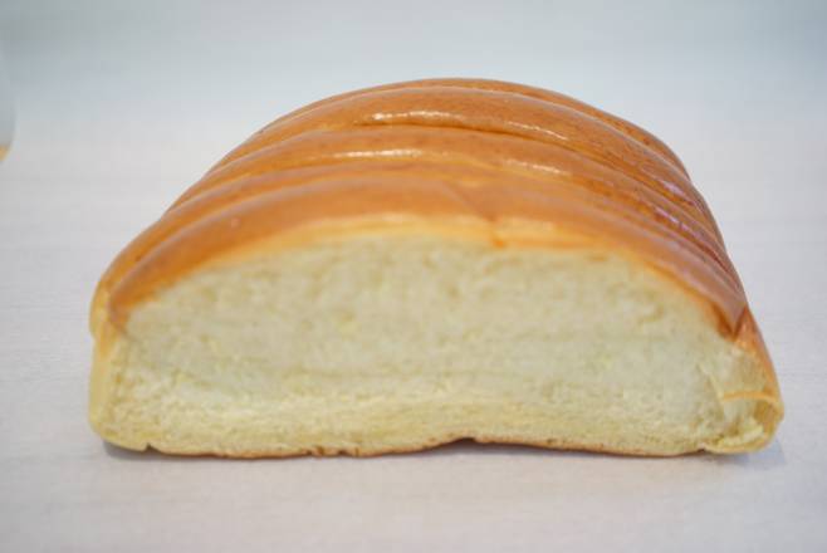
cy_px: 276
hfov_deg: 54.4
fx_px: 805
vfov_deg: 37.9
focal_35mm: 35
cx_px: 414
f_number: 4
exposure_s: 1/60
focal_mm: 35
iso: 500
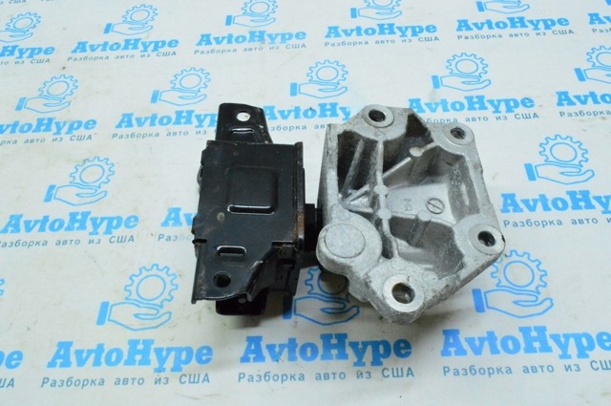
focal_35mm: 33
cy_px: 203
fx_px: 559
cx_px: 306
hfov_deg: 57.3
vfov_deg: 39.9
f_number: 25
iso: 6400
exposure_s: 1/30
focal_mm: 22
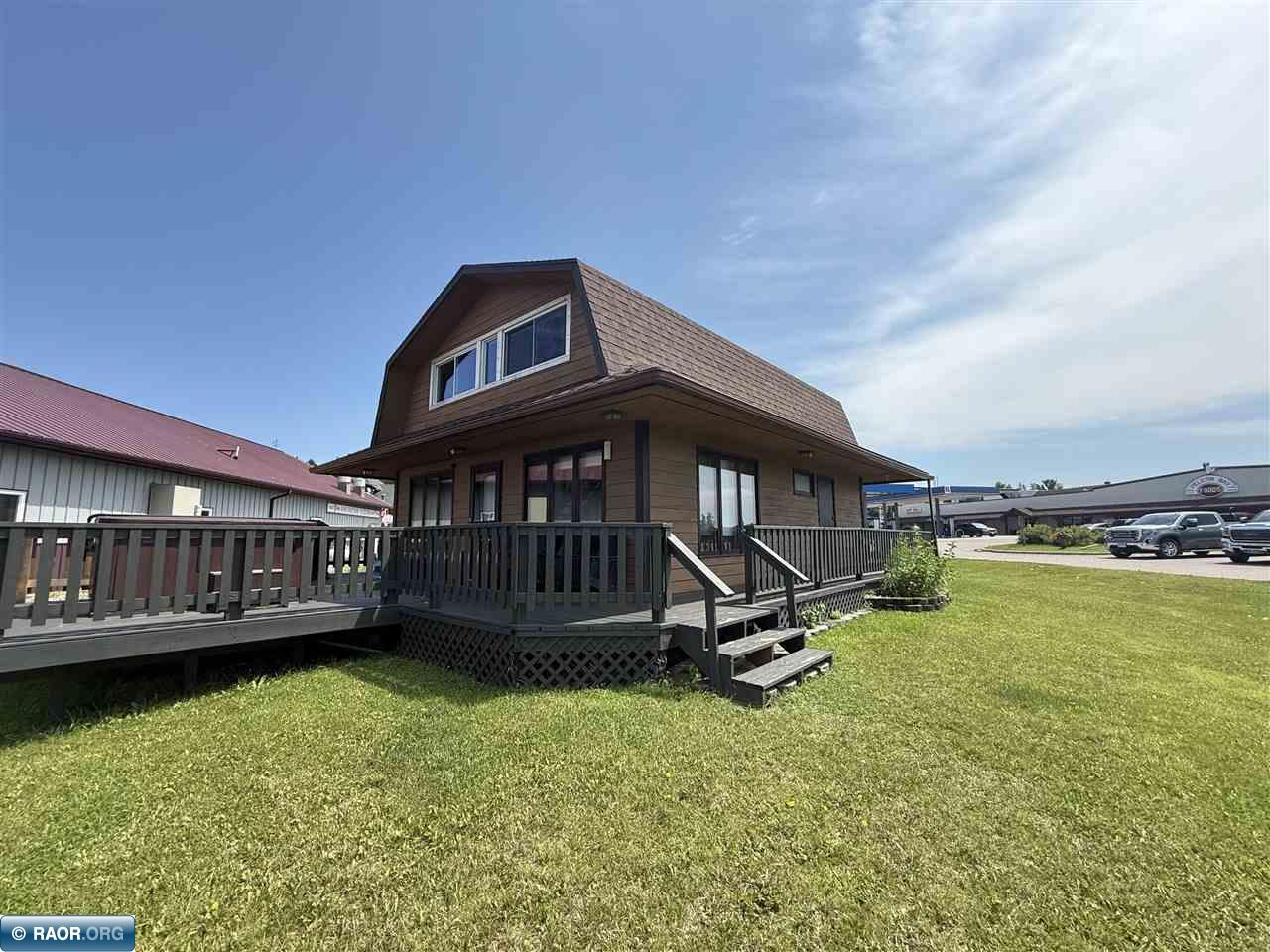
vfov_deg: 85.7
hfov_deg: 102.1
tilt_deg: +8.9
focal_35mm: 14
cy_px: 476
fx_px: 514
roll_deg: +0.5
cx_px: 635
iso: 64
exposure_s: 1/1105
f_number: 2.2
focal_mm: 2.22
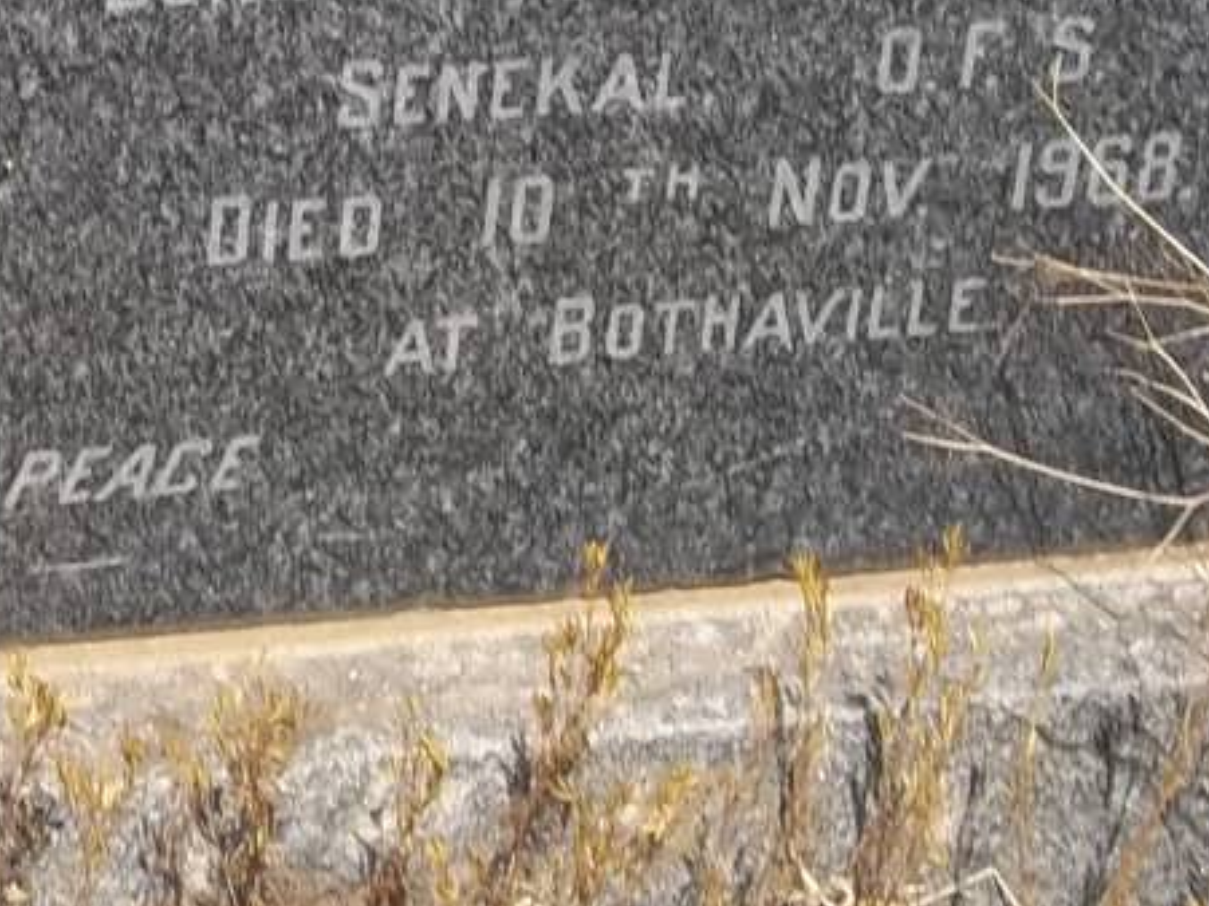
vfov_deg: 11.0
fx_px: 4644
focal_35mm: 133
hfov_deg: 14.5
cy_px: -113
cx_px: -145
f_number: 7
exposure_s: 1/250
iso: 80
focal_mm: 8.8
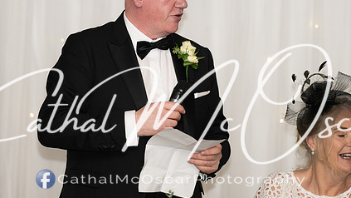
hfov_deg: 7.5
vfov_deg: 4.2
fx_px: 2671
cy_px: 59
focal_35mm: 287
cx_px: 159
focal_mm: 200
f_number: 2.8
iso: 400
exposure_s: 1/160
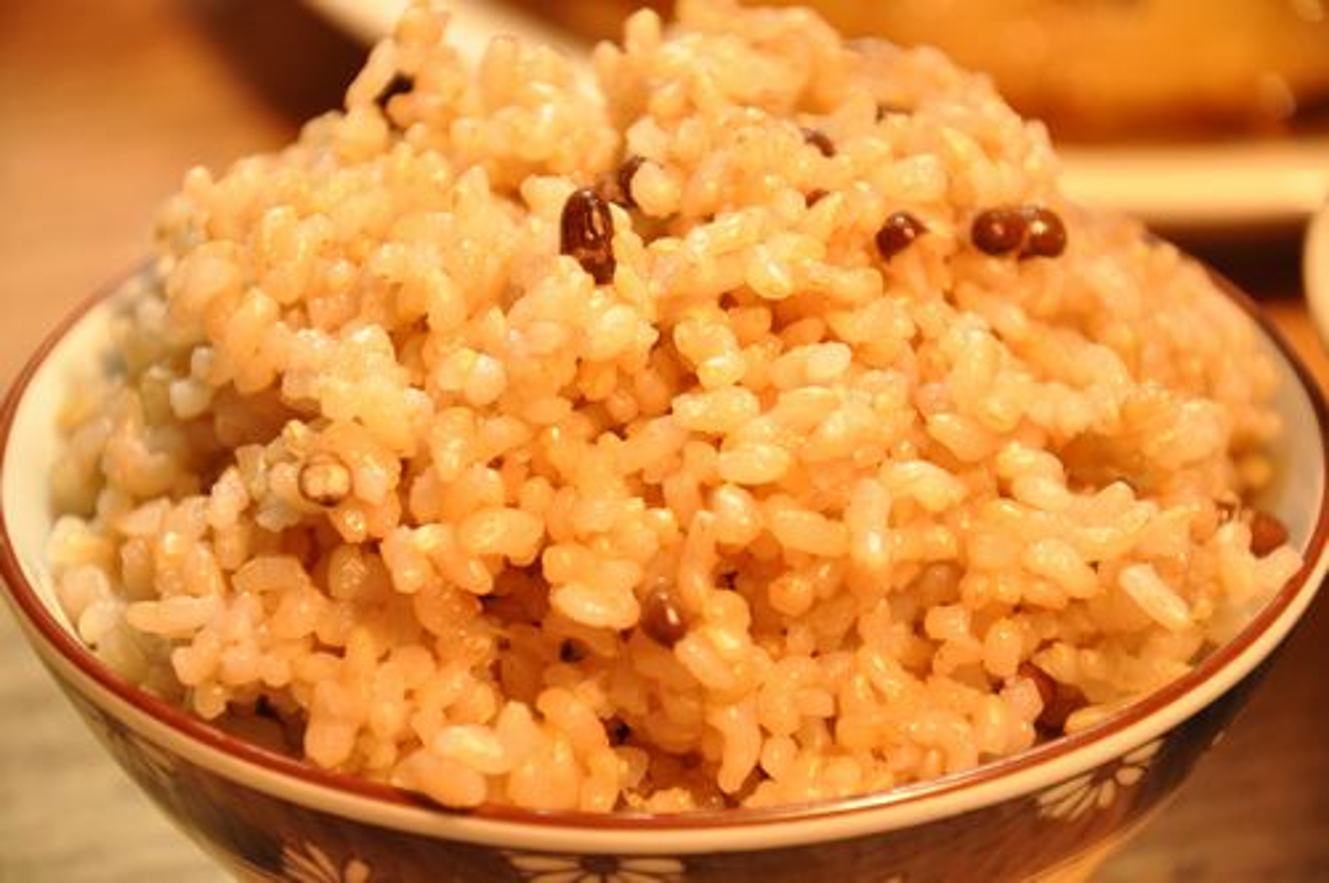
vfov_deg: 8.7
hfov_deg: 13.1
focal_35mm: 158
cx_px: 664
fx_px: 5807
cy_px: 442
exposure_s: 1/6
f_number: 5.6
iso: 800
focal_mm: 105
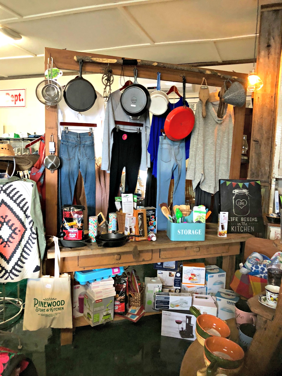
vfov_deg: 61.7
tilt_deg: -7.2
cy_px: 188
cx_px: 141
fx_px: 315
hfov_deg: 48.2
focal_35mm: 29
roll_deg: -1.7
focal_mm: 3.99
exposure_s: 1/15
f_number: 1.8
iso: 100
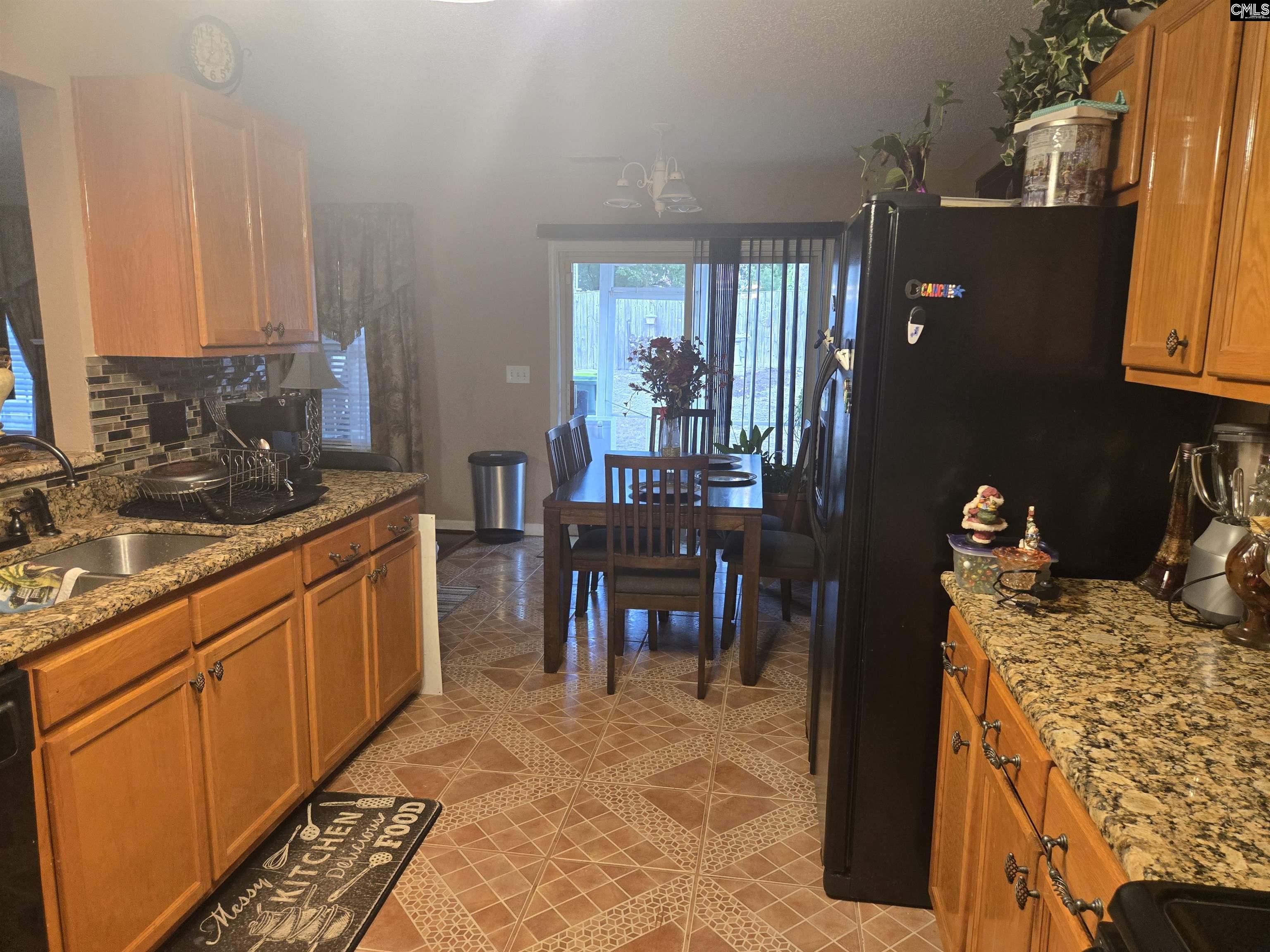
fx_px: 844
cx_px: 635
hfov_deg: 73.9
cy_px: 476
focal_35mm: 23
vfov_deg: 58.9
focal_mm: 5.4
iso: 500
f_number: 1.8
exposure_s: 1/120
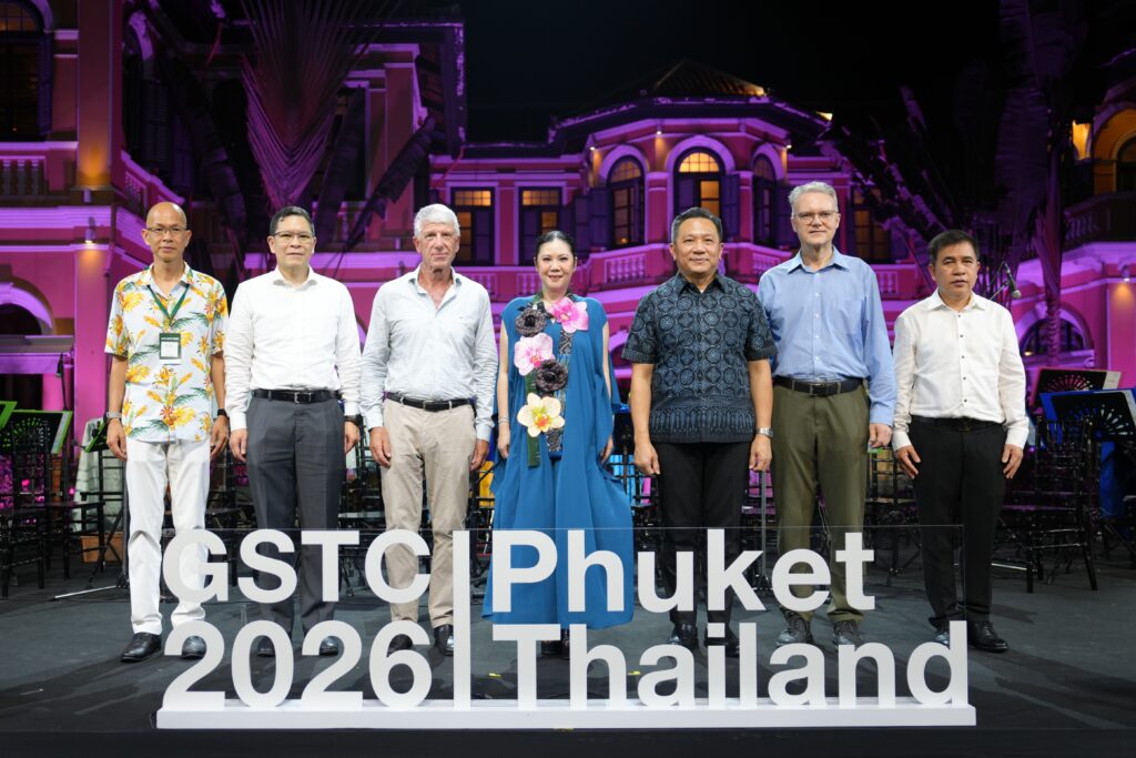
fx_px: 1010
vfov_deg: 41.1
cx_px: 568
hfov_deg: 58.7
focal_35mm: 32
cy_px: 379
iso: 500
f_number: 2.8
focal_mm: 32
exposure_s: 1/250
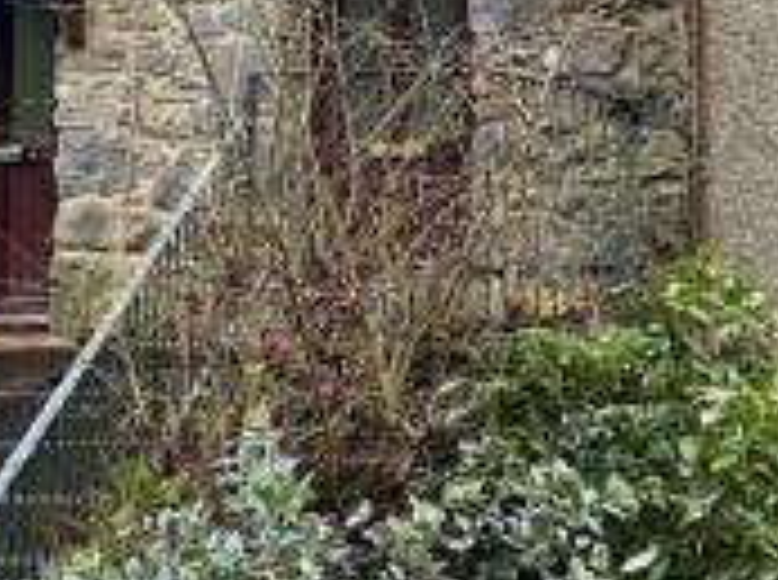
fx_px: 1817
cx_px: 596
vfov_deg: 18.1
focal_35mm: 81
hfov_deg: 23.9
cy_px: 214
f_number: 1.78
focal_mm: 6.76
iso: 100
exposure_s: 1/257
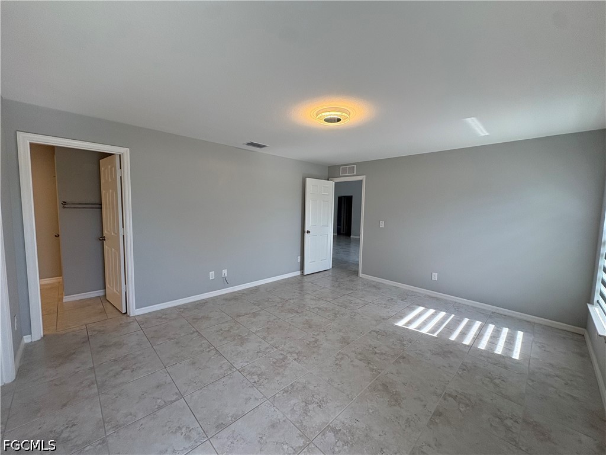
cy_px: 228
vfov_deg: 85.7
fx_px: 245
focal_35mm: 14
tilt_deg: -4.5
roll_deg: -0.3
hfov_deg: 102.1
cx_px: 303
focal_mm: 2.22
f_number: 2.2
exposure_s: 1/120
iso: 100
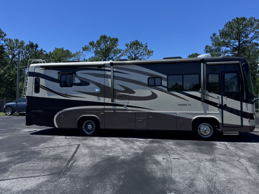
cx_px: 139
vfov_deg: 53.0
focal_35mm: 26
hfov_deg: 67.2
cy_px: 91
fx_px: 195
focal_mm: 6.76
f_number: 1.78
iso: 80
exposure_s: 1/3247
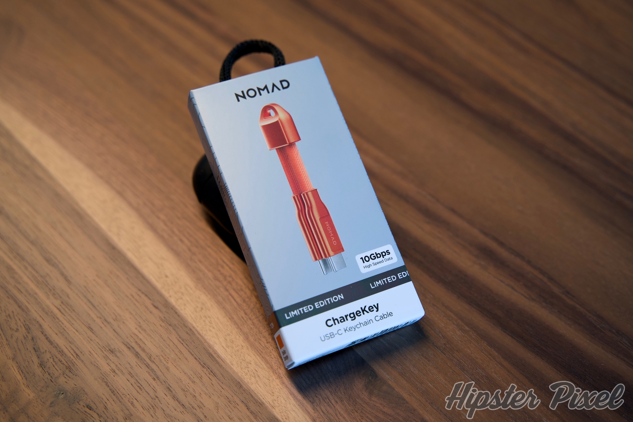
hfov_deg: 39.6
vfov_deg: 27.0
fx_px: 879
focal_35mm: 50
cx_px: 316
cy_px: 211
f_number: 4
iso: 250
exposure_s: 1/50
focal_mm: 50
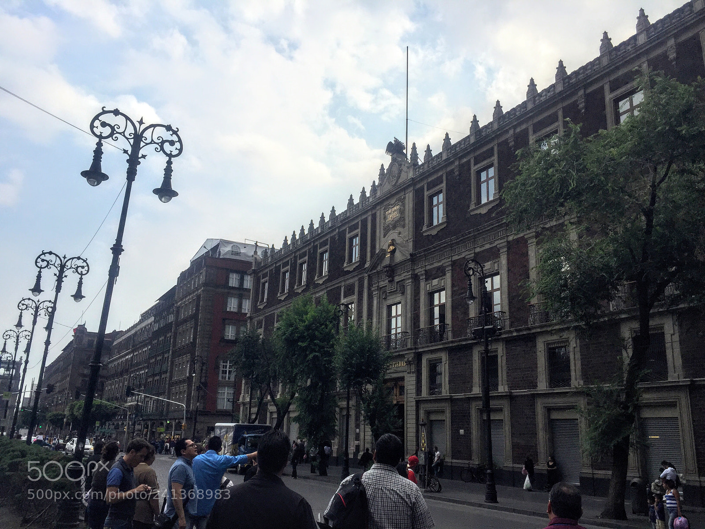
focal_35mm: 29
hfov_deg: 61.7
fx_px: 591
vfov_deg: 48.2
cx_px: 352
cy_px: 264
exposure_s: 1/2326
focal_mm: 4.15
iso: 32
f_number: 2.2
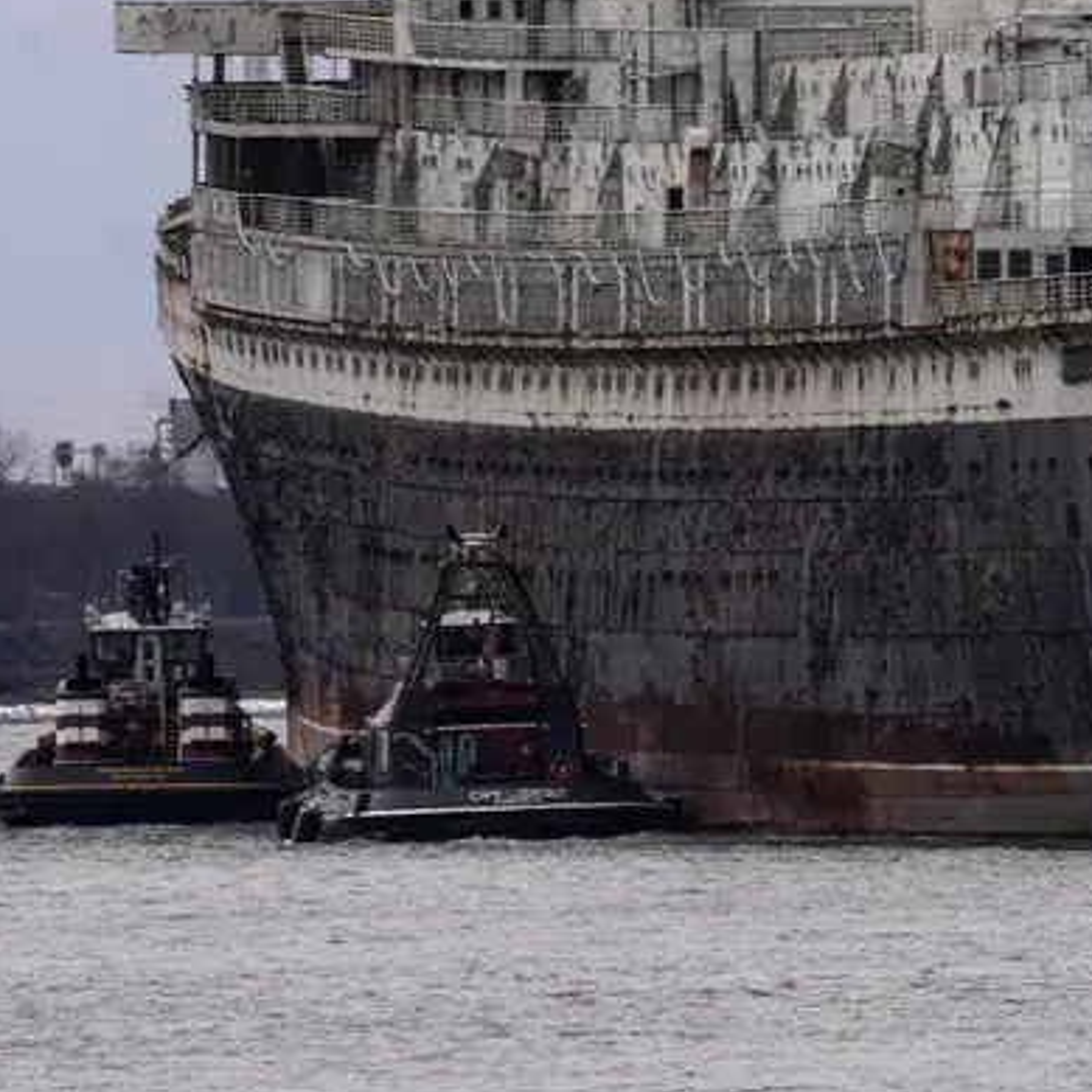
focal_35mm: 894
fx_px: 31907
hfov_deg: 2.0
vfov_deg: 2.0
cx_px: 999
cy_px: 180
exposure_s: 1/160
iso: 100
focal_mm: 400
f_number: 11
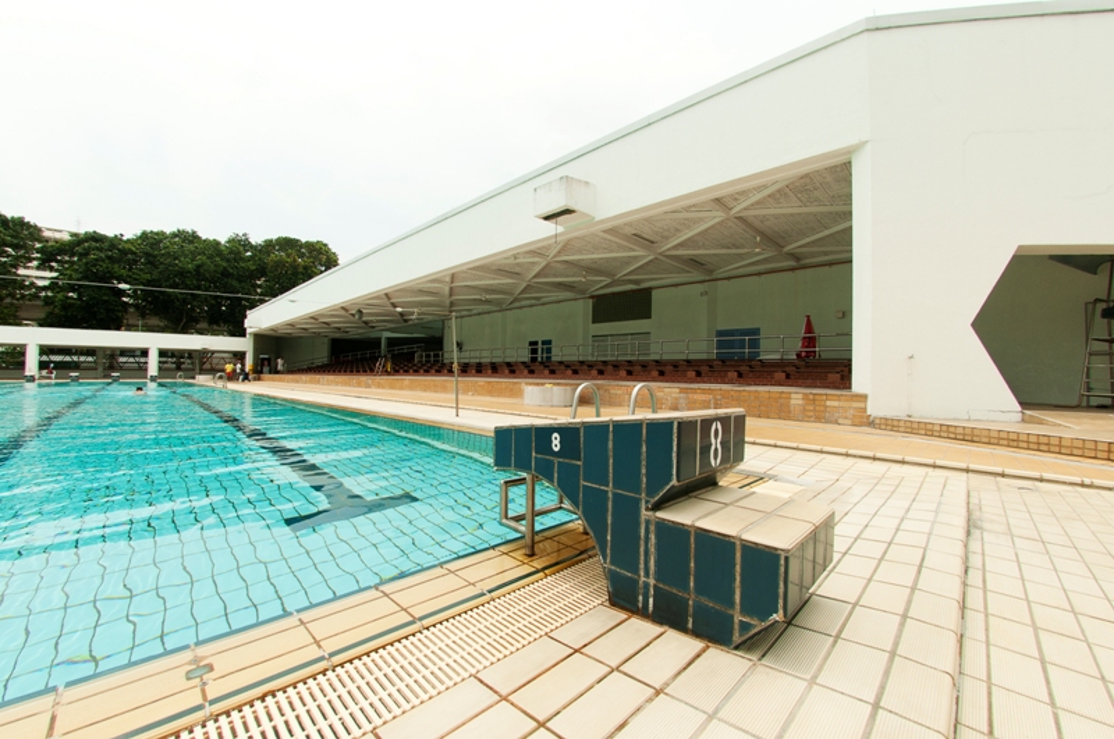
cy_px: 370
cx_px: 557
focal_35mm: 16
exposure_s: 1/500
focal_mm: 10.5
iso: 200
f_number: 9
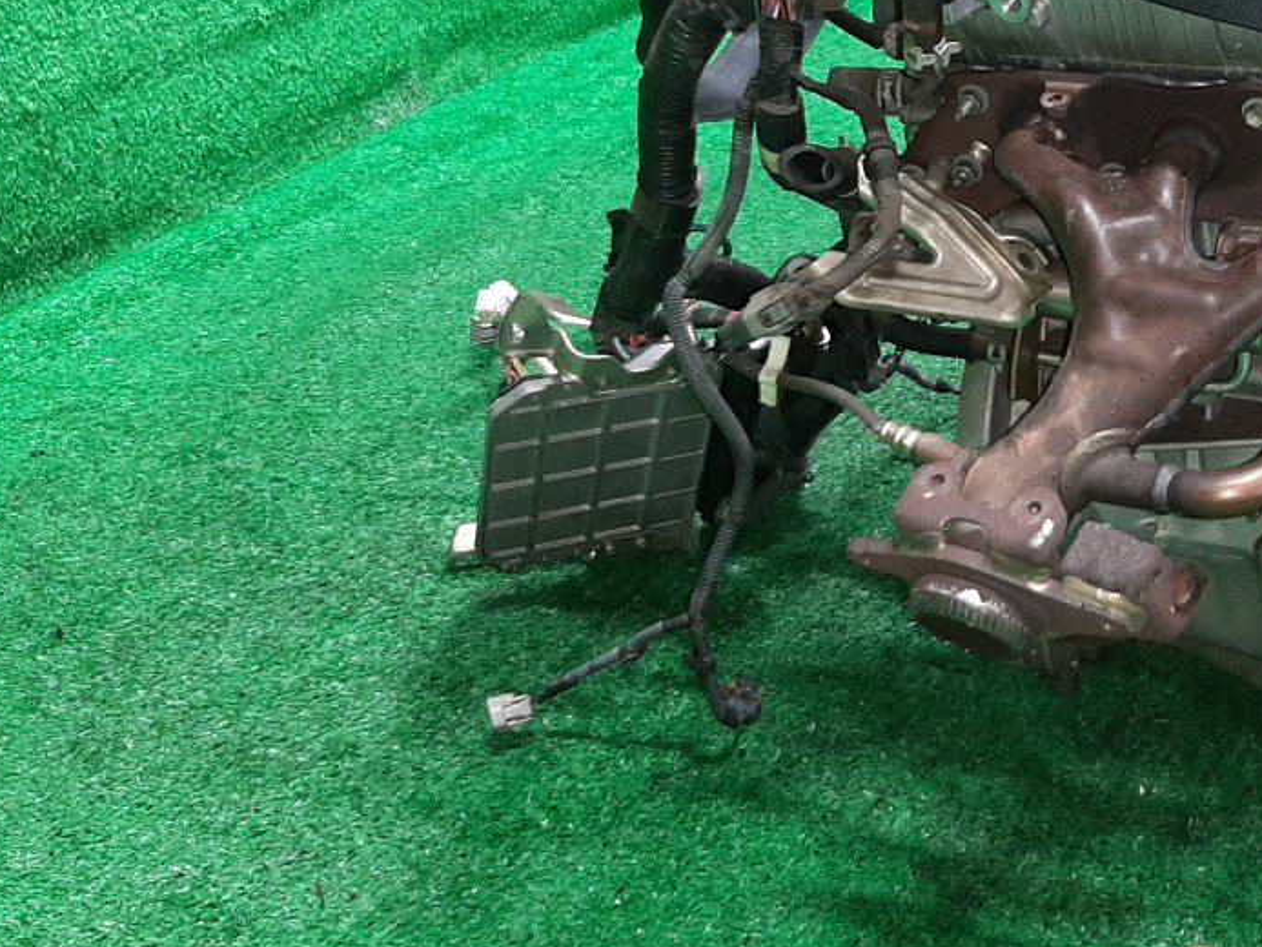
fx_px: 1969
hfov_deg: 34.0
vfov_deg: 26.8
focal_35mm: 54
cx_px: 1082
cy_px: 275
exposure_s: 1/33
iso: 180
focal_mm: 3.93
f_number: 1.7
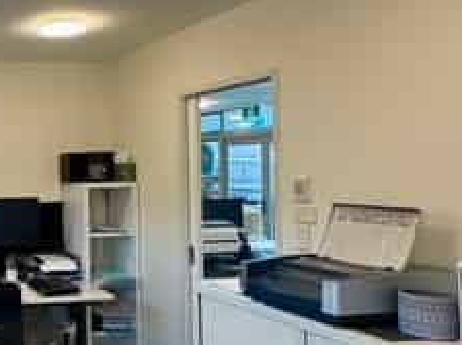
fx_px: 546
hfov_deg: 36.6
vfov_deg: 35.0
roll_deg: +0.9
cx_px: -76
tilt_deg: -0.5
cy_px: 171
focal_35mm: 41
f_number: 2.2
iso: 200
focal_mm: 2.22
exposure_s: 1/100
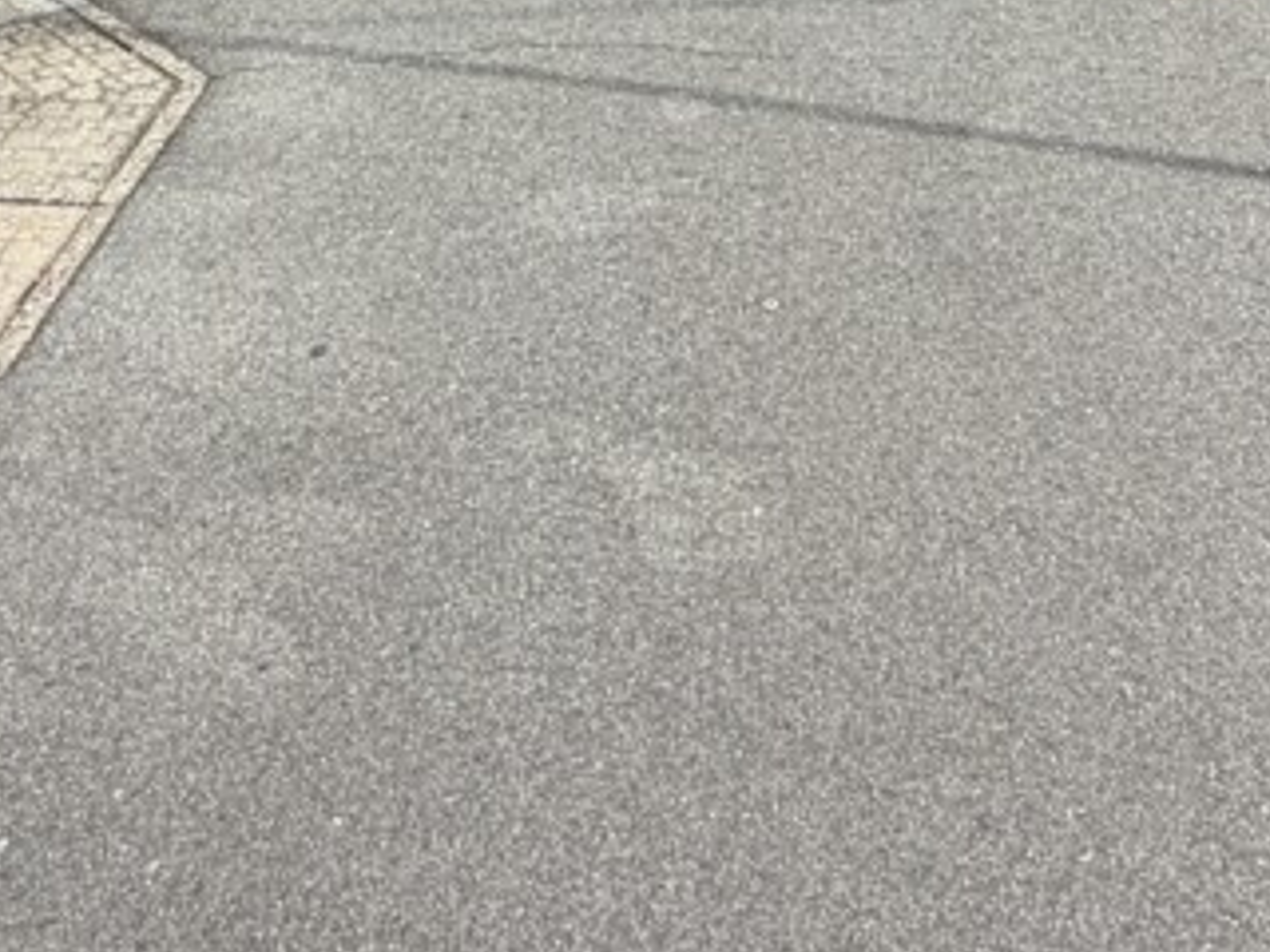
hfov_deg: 34.3
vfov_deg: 20.1
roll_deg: +0.5
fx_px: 2055
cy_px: -686
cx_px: 718
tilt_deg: -2.2
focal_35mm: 56
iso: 32
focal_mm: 2.22
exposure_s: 1/770
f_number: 2.2
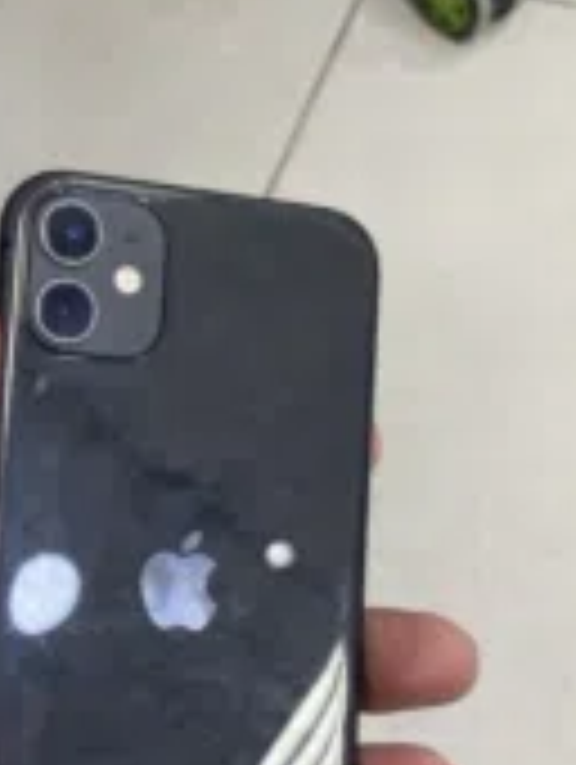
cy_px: 477
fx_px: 1350
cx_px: -22
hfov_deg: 23.0
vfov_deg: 31.5
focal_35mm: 61
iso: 100
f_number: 1.8
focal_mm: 4.25
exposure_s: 1/121
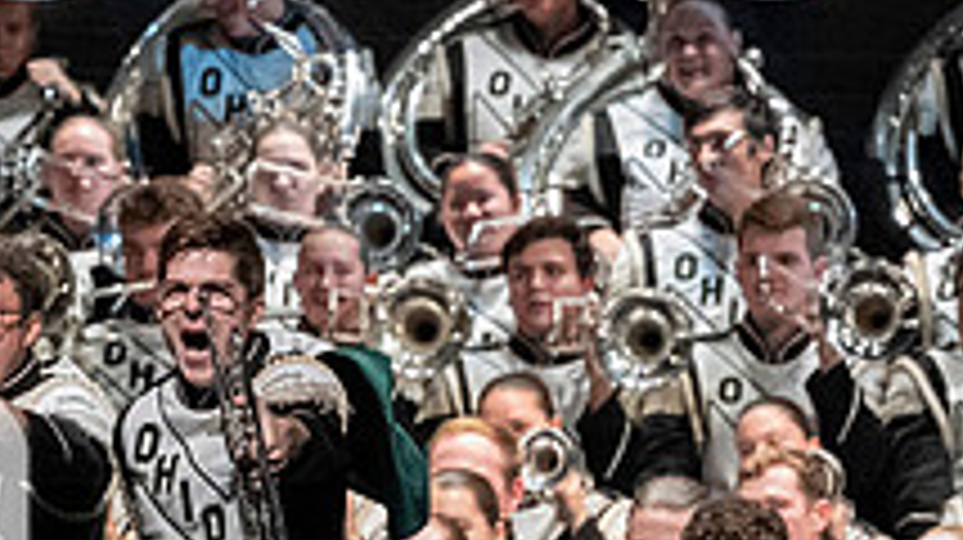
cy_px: 598
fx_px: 15207
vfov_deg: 2.0
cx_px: -310
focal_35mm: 596
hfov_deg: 3.6
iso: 4000
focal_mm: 140
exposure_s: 1/500
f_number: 4
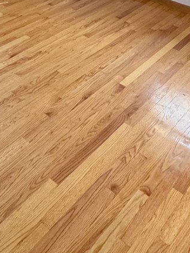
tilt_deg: -20.6
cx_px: 78
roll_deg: -2.7
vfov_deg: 33.2
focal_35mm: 50
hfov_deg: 29.1
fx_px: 366
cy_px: -27
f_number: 2.2
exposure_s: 1/60
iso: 250
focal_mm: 2.22
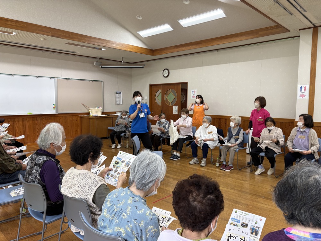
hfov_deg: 67.3
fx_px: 241
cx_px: 160
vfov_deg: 53.1
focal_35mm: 26
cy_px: 120
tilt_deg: -4.8
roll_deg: -0.3
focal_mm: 5.96
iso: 100
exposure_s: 1/120
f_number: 1.6
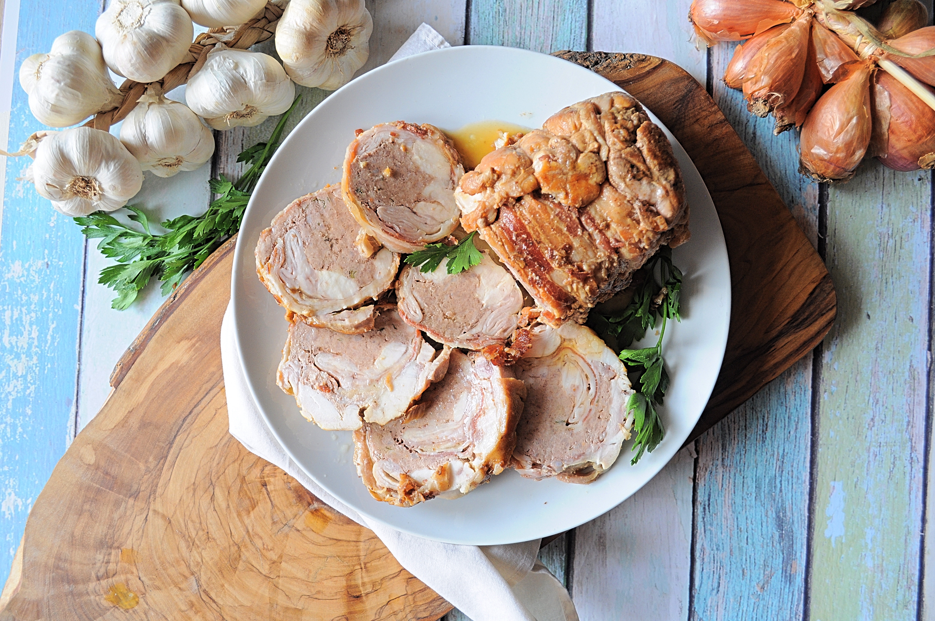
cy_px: 310
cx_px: 468
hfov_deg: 57.3
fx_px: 856
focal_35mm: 33
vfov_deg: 39.9
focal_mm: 22
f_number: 4.5
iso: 400
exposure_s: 1/80
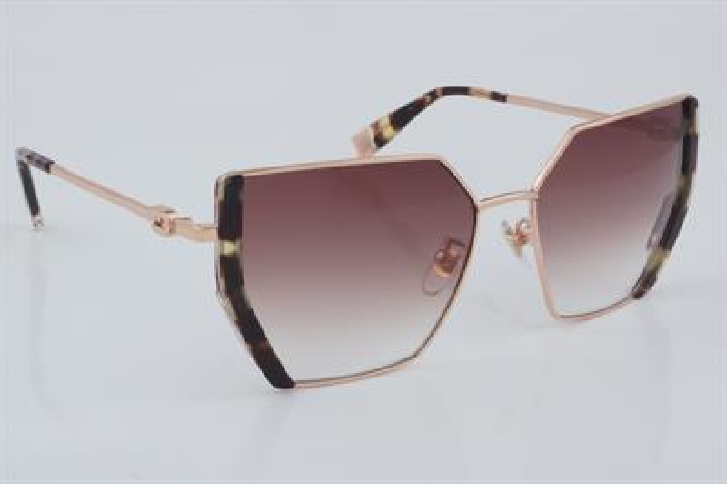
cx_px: 364
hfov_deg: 27.0
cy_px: 242
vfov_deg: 18.2
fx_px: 1513
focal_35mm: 75
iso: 100
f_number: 32
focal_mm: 50
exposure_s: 1/4
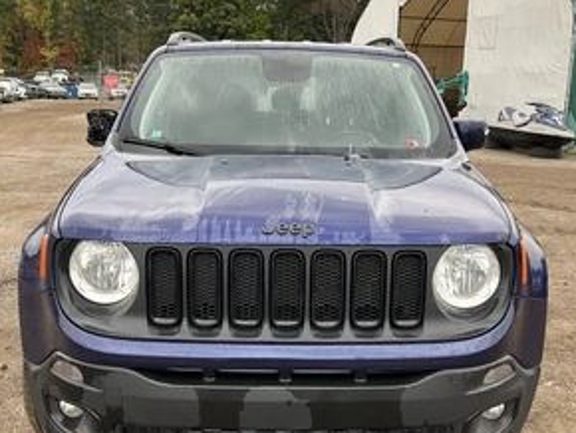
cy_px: 248
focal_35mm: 40
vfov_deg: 35.9
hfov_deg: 46.8
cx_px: 294
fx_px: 666
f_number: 1.8
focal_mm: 3
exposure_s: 1/139
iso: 16
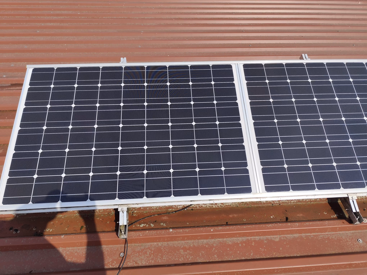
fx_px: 244
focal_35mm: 23
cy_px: 138
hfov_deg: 73.9
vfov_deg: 58.9
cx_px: 184
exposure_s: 1/1697
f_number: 1.65
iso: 50
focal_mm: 6.19
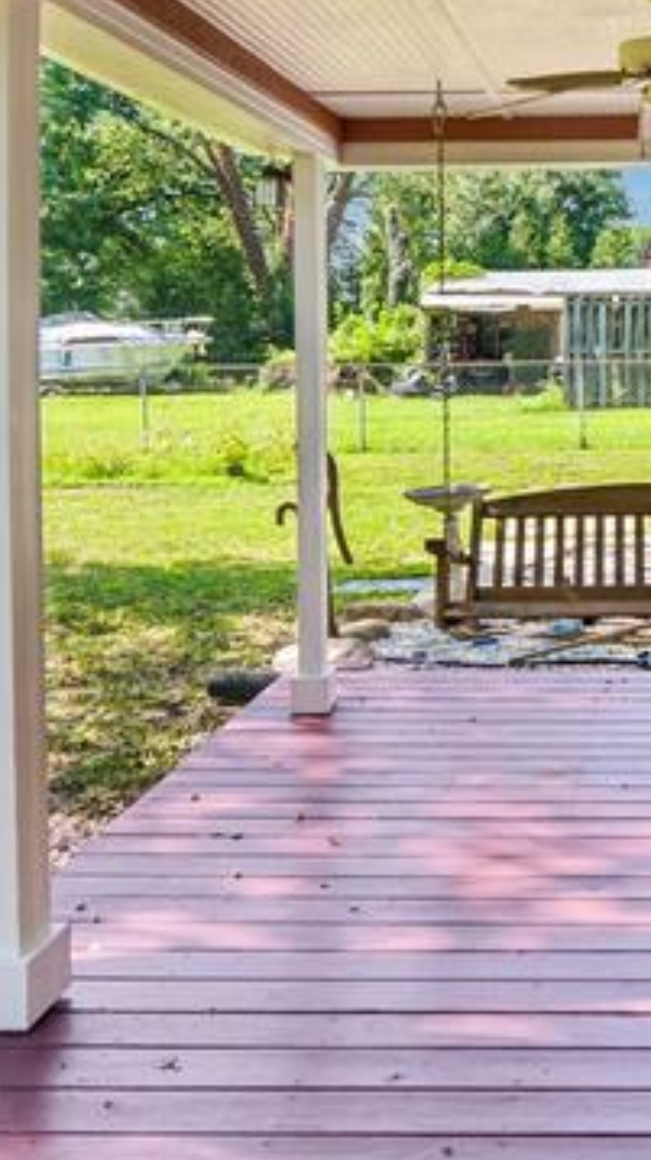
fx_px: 1291
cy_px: 371
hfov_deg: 26.7
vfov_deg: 47.5
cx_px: 657
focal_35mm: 42
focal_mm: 14
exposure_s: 1/50
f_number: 8
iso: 100
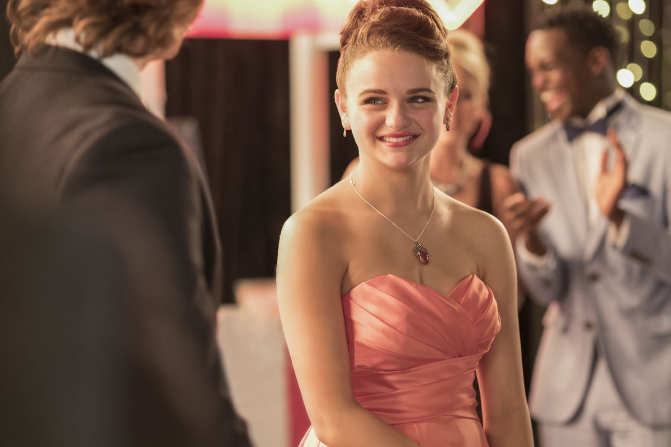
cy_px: 224
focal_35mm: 135
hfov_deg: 15.2
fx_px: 2516
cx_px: 336
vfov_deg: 10.2
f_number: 2
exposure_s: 1/125
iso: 1600
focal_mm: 90
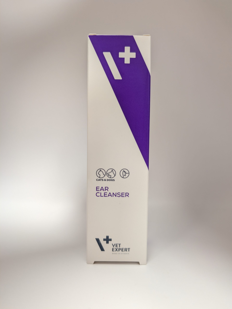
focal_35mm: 24
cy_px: 154
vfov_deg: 71.5
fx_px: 214
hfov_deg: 56.9
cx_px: 116
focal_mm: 6.9
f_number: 1.68
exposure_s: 1/30
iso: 66
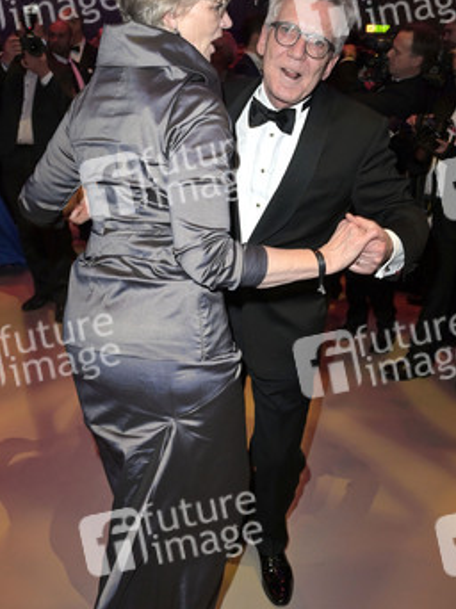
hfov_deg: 51.3
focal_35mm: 27
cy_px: 267
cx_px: 223
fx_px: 475
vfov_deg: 65.1
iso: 4000
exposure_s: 1/250
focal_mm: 24
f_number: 5.6
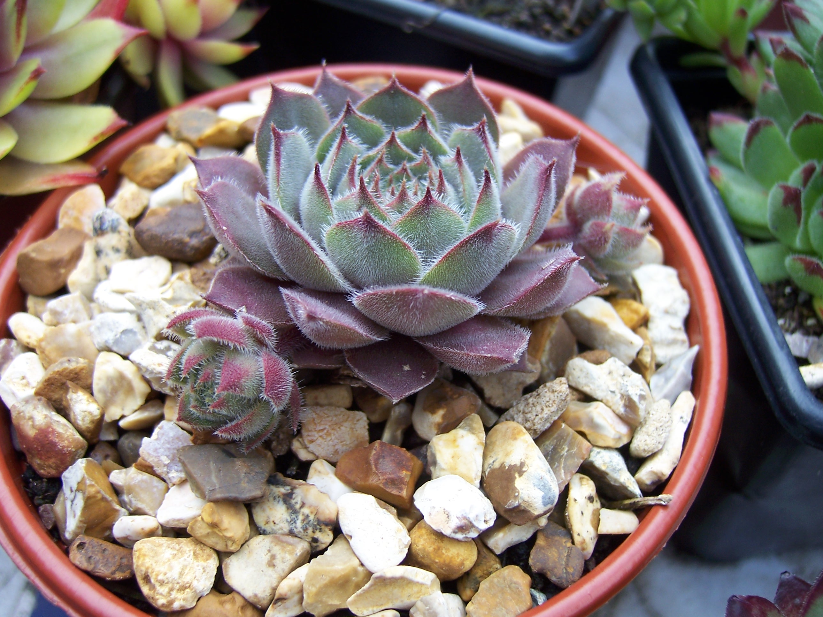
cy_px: 308
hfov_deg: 51.4
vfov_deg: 39.7
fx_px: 856
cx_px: 412
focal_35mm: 36
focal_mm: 6.2
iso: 80
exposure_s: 1/125
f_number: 2.8
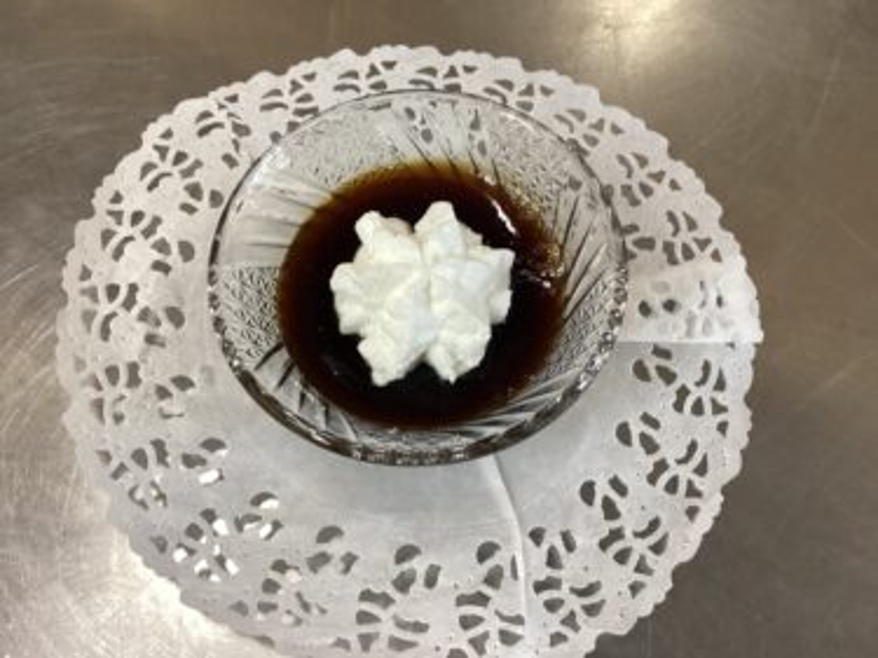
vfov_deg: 45.4
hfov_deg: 58.4
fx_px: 786
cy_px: 329
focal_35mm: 31
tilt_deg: -68.0
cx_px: 439
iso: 125
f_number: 2.4
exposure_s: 1/60
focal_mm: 3.3
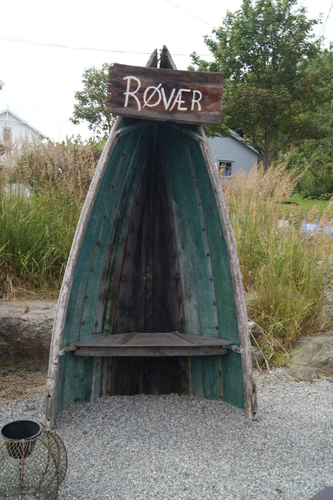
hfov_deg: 40.0
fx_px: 458
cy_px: 250
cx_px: 166
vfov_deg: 57.2
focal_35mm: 33
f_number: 10
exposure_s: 1/80
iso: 100
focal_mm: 22
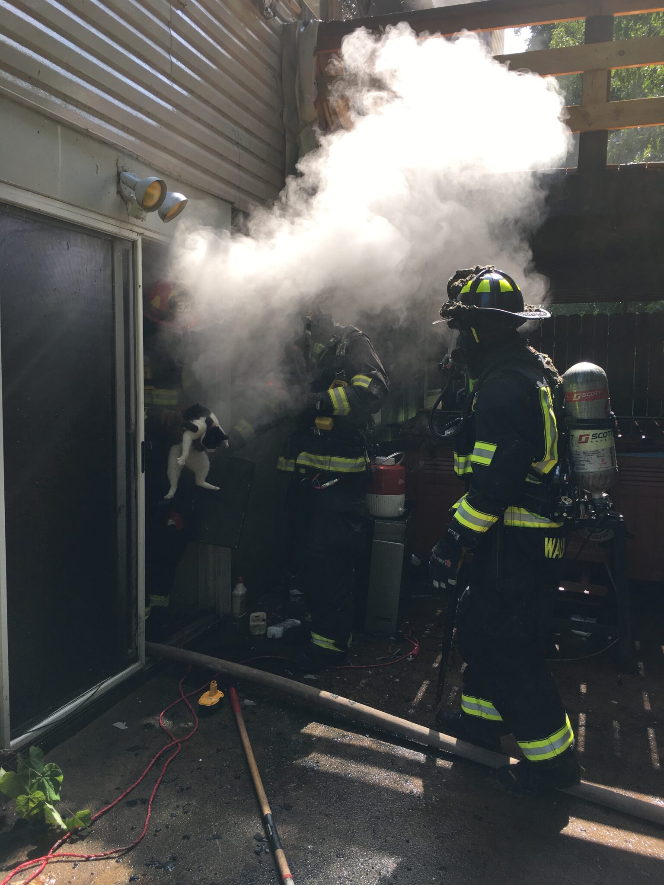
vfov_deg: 61.7
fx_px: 742
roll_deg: +0.6
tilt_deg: -6.0
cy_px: 442
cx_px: 332
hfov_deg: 48.2
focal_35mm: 29
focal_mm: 4.15
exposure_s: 1/427
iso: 25
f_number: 2.2
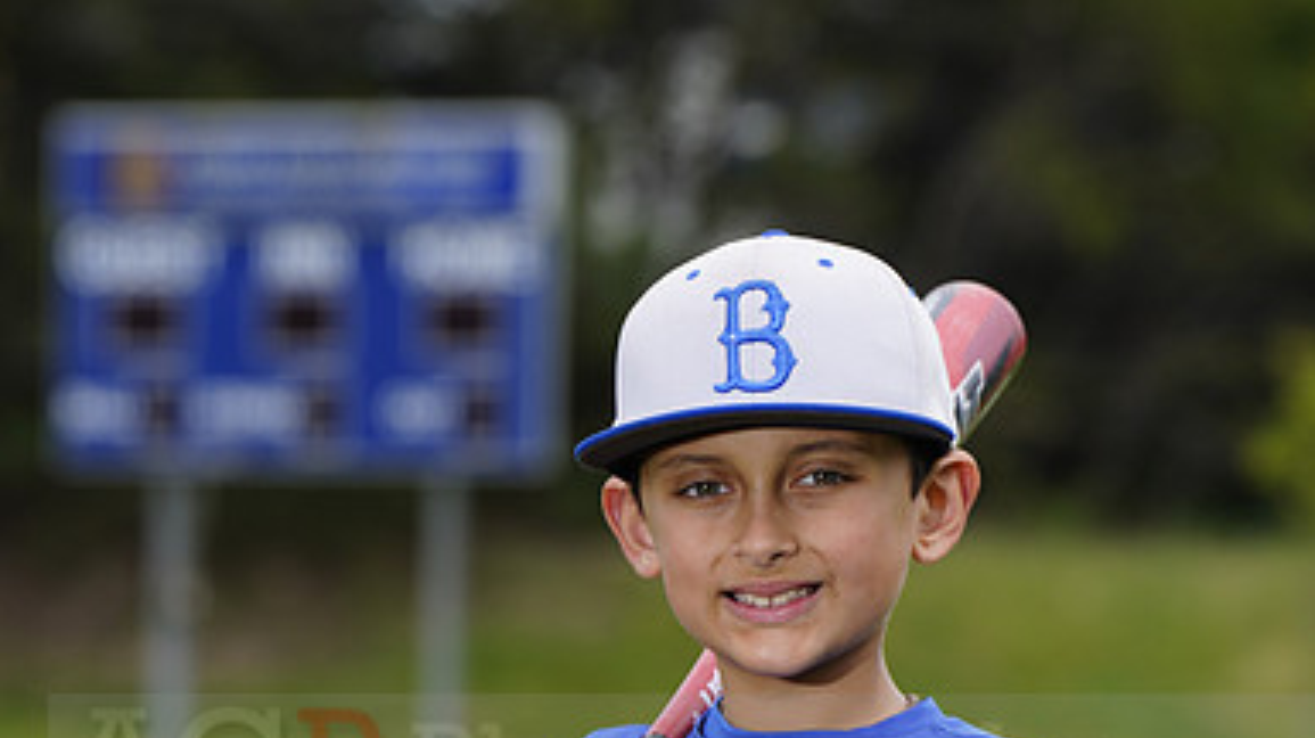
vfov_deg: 4.1
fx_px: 10349
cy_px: 741
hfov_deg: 7.3
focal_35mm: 297
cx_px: 658
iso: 100
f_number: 6.3
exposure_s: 1/250
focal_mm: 188
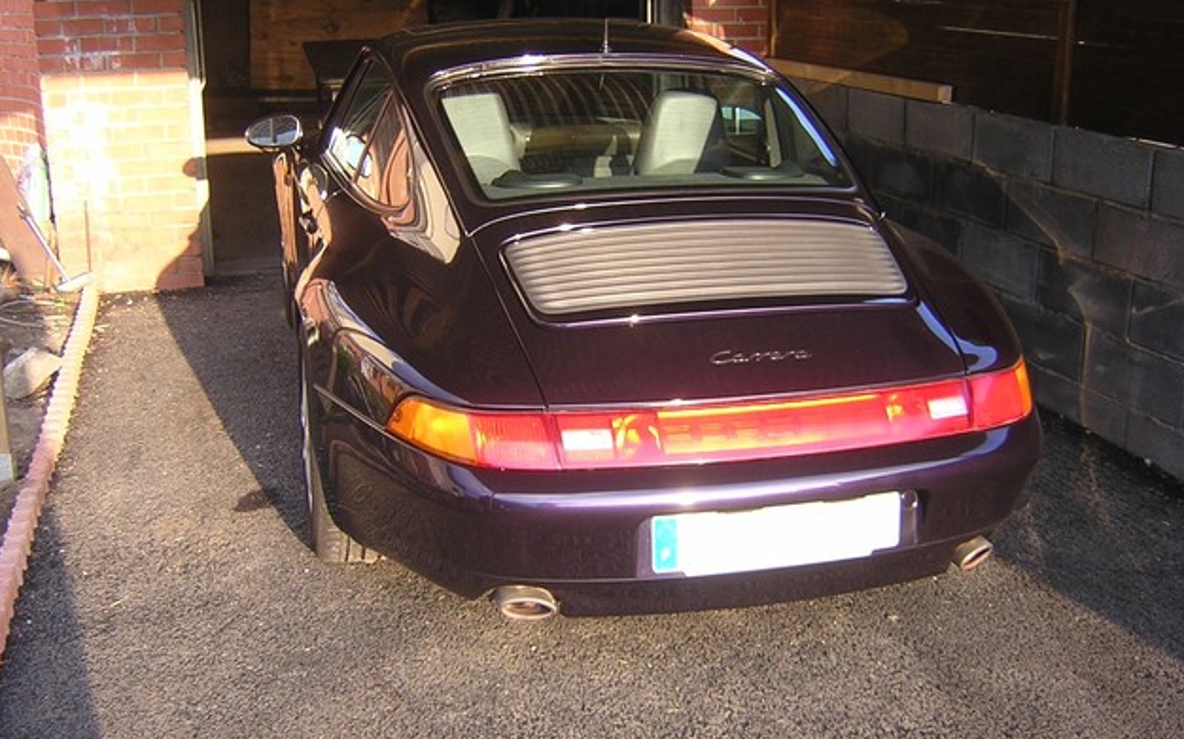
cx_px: 586
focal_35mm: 39
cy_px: 350
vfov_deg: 32.7
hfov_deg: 50.4
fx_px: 1258
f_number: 2.6
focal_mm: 4.7
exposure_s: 1/94.3
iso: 100
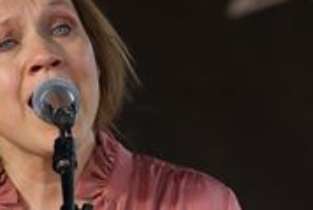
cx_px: 250
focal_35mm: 1212
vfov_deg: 1.1
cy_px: 301
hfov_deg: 1.7
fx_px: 10546
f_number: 2.8
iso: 640
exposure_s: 1/1000
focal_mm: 300
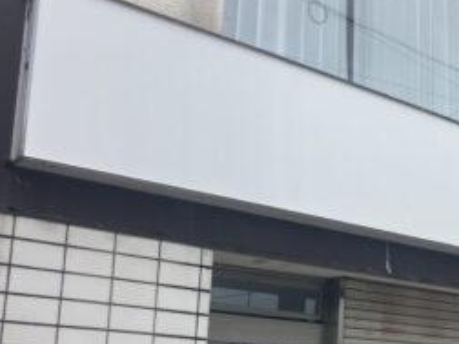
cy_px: 256
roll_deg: +1.4
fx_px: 862
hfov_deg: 27.7
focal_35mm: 65
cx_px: 482
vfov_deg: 22.4
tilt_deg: +12.7
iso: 32
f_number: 1.8
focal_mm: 3.99
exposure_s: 1/1567
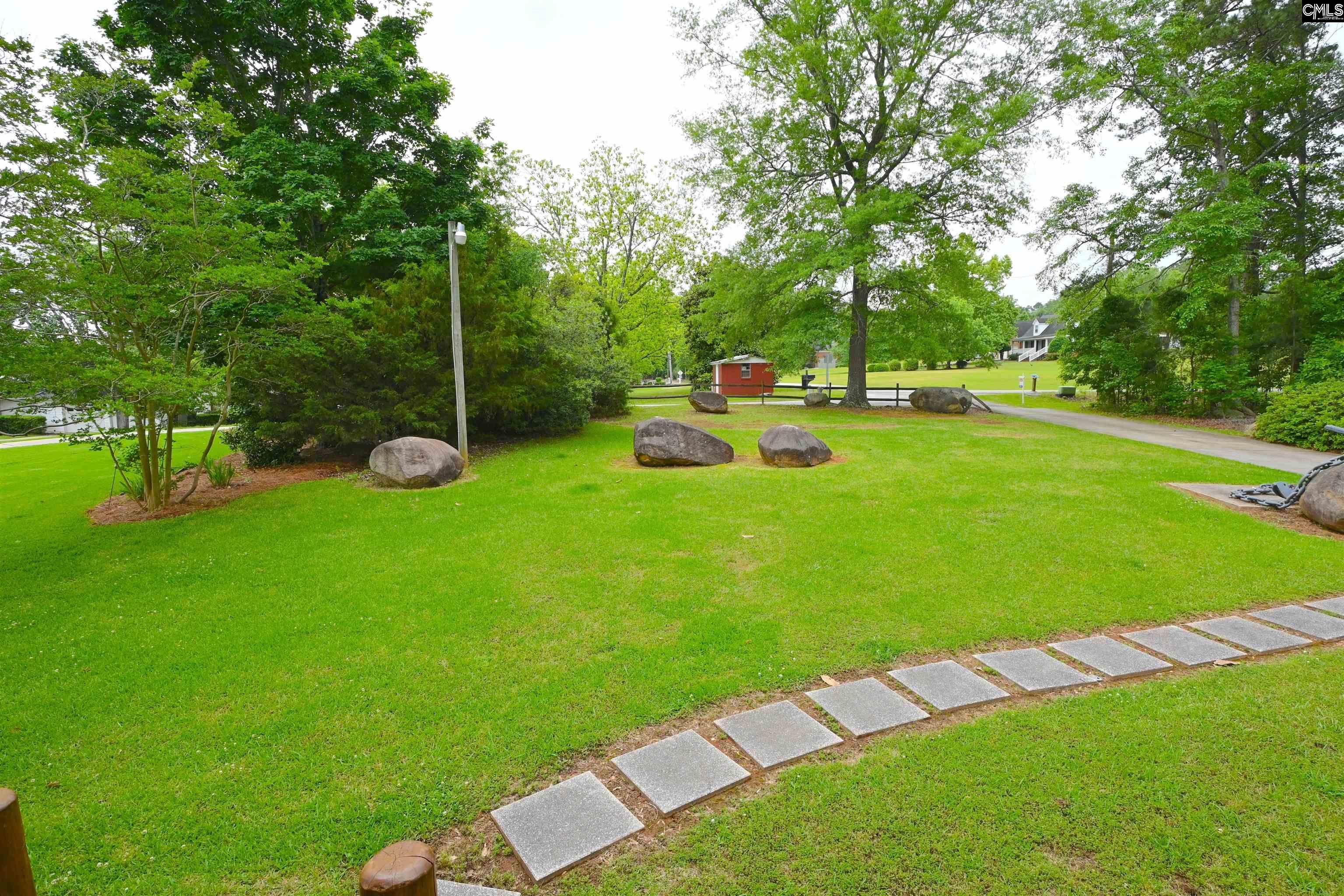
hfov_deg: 90.0
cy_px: 448
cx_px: 672
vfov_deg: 67.4
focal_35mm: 18
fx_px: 672
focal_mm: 12
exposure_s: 1/250
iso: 140
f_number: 5.6
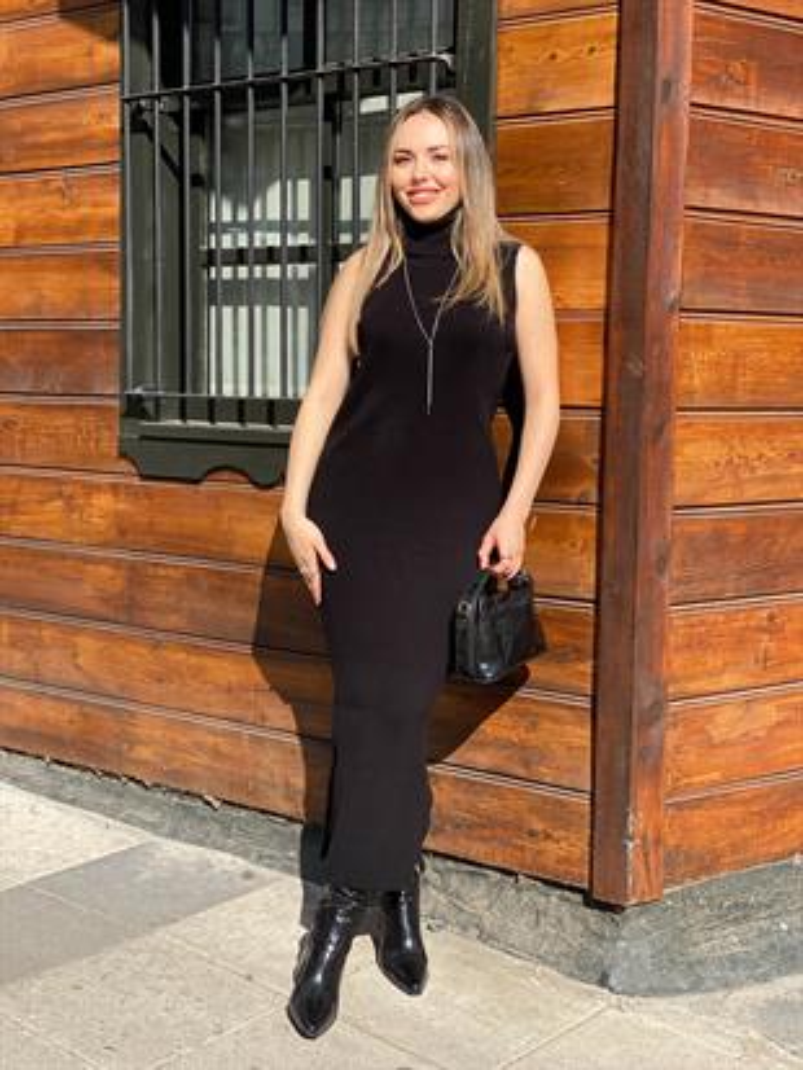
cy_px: 535
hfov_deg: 28.0
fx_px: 1608
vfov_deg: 36.8
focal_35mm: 52
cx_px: 402
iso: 20
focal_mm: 6
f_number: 2
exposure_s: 1/1916
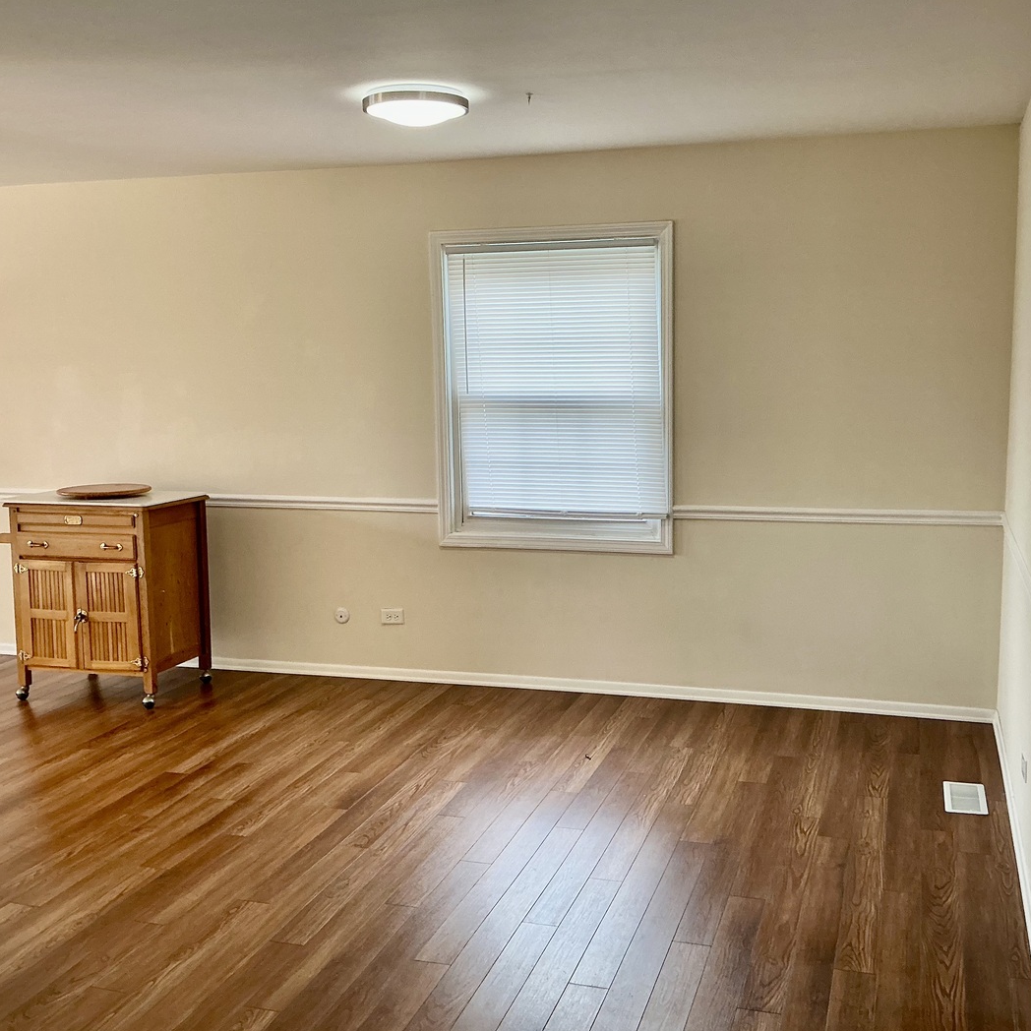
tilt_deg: -6.9
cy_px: 514
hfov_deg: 48.3
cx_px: 581
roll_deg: +1.0
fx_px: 1146
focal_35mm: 34
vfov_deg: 48.5
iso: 64
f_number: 1.8
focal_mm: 3
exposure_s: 1/120
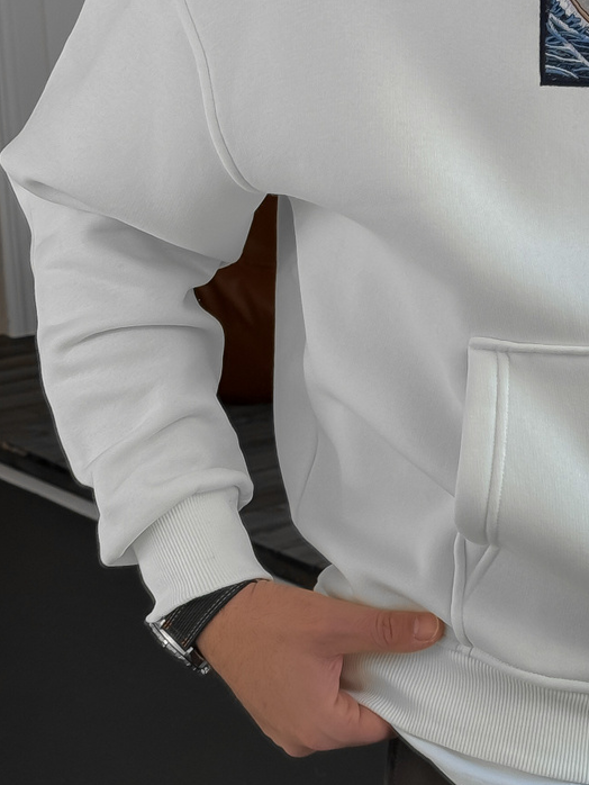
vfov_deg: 17.8
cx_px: 663
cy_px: 193
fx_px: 2494
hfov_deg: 13.2
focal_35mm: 110
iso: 50
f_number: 1.8
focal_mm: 6.86
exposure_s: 1/120
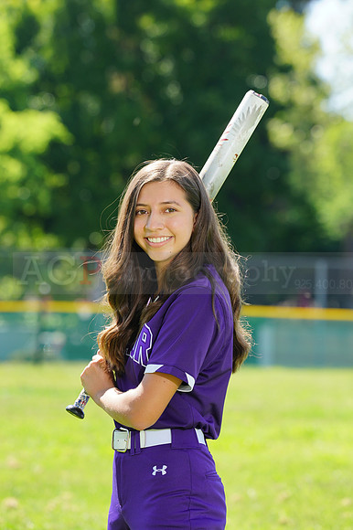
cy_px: 265
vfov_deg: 7.2
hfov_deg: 4.8
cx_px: 176
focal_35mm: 285
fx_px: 4197
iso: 200
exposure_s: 1/125
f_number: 10
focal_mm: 285
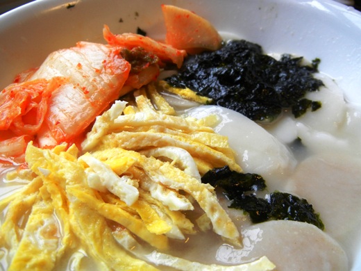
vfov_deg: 46.8
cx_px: 180
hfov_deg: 60.0
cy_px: 136
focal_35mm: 30
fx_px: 313
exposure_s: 1/42.7
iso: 160
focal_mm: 5.4
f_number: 3.5
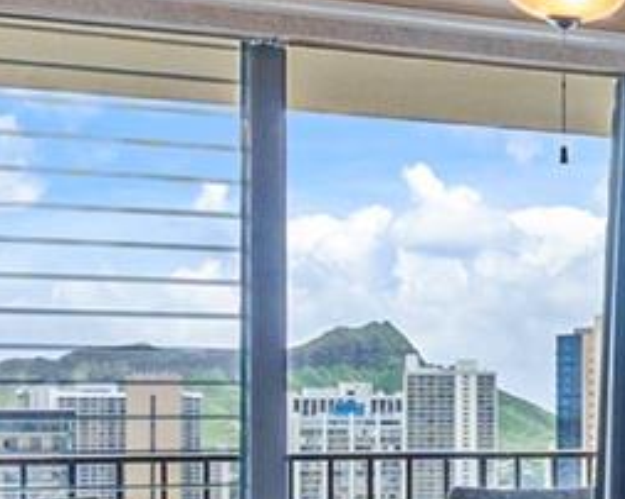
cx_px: 1020
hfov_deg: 18.3
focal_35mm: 89
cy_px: 427
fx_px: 1645
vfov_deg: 17.1
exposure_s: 1/30
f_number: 8
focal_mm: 10
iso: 200
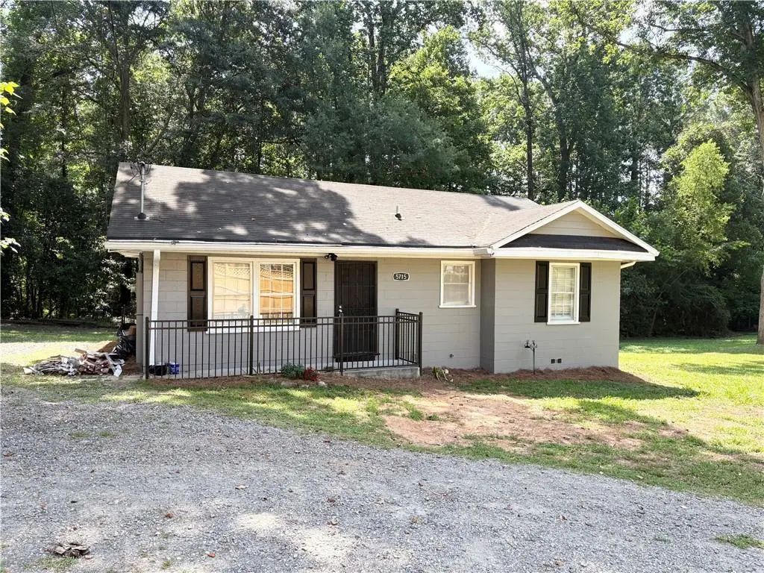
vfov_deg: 53.1
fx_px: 574
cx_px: 382
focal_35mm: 26
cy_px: 286
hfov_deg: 67.3
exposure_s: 1/456
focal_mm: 5.96
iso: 50
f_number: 1.6
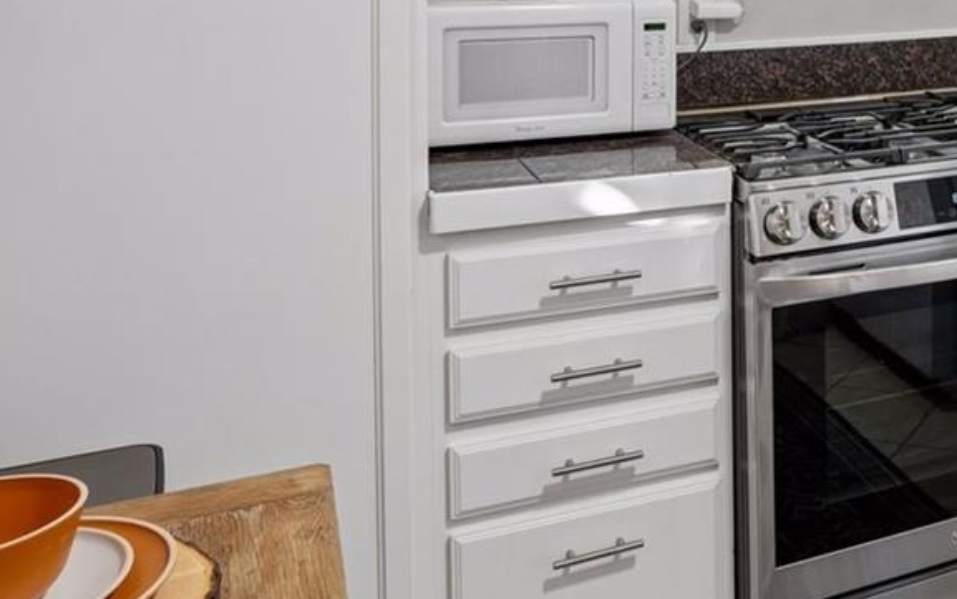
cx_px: 1106
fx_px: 1252
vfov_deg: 24.4
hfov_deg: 34.7
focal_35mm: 48
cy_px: -119
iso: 400
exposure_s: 1/8
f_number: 9
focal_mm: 17
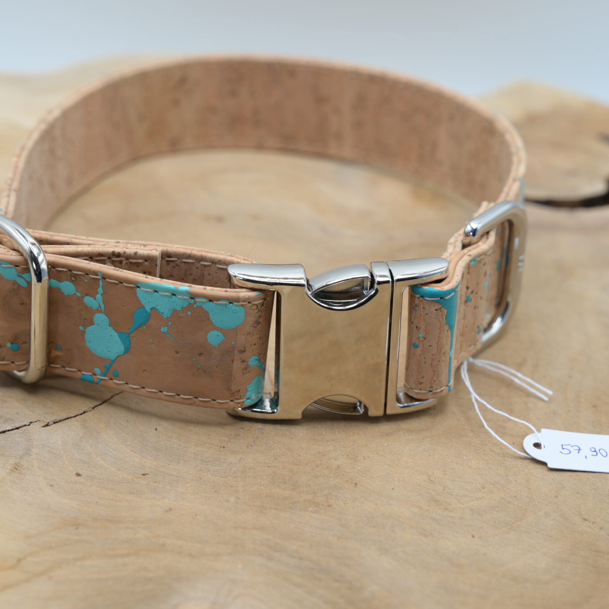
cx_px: 299
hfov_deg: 22.2
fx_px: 1553
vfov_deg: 22.2
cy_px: 305
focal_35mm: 78
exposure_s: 1/50
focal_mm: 61
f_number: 6.3
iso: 100
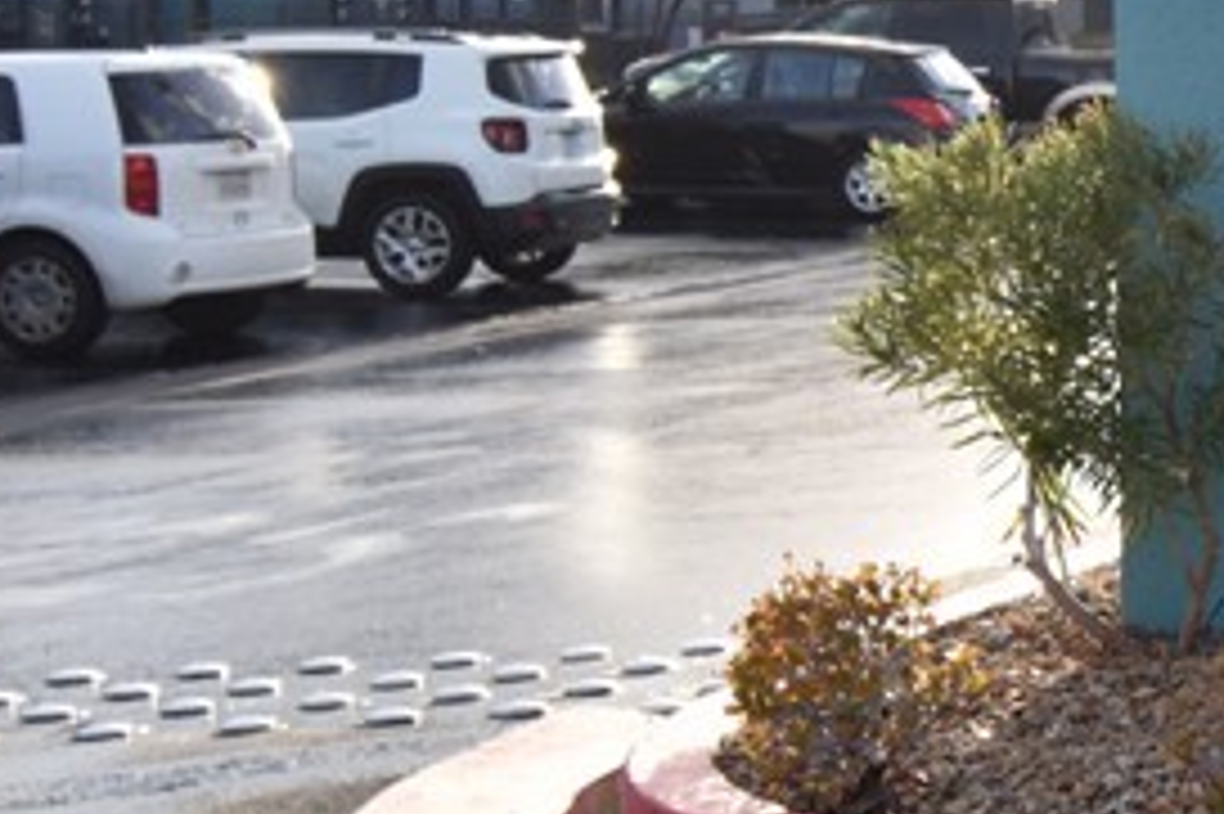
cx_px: 2160
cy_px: 342
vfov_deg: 11.4
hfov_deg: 15.0
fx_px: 4077
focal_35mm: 120
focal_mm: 20
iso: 100
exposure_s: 1/160
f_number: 6.3
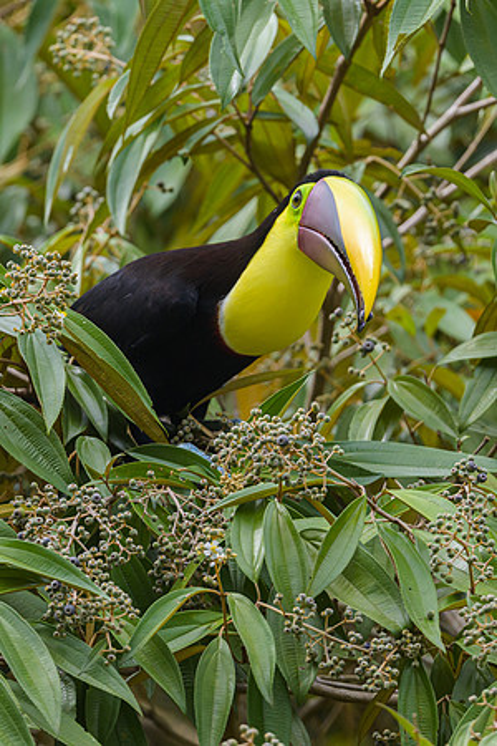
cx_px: 277
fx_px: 20186
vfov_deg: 2.1
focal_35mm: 975
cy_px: 291
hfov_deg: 1.4
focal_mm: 500
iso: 640
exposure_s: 1/1000
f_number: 5.6
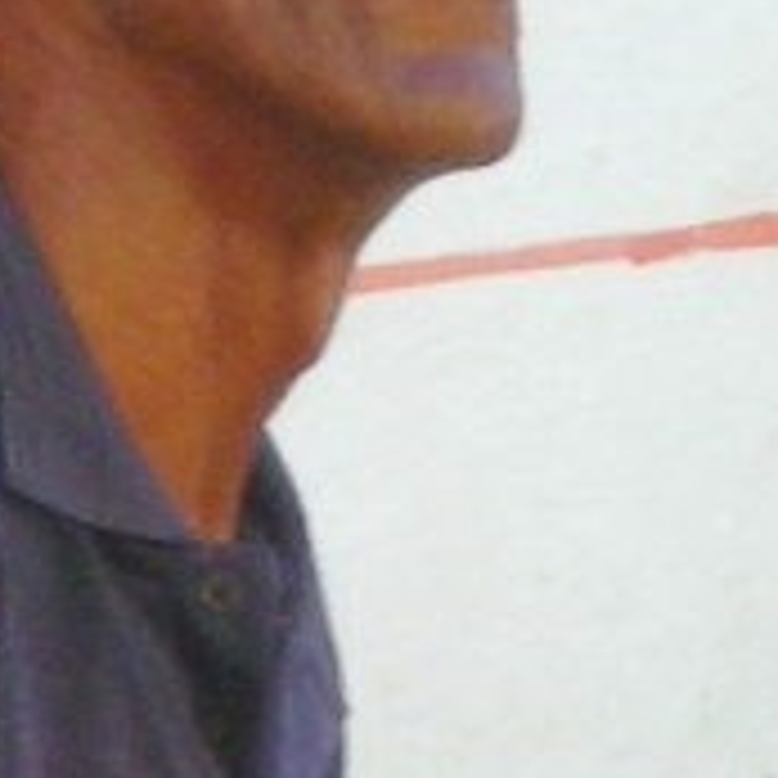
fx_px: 17825
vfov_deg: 2.5
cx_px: 564
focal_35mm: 701
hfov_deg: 2.5
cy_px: 1232
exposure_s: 1/115
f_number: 5.7
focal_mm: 17.3
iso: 200
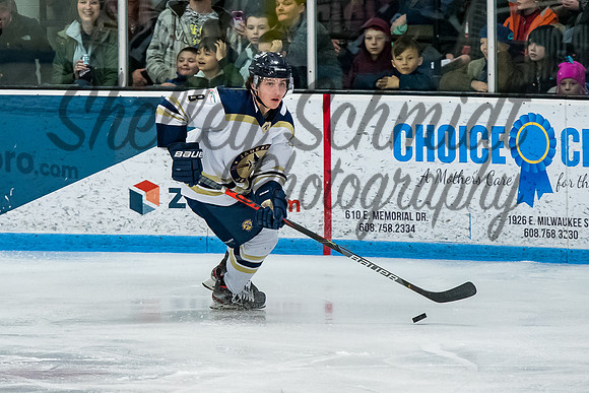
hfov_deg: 4.2
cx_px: 237
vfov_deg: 2.8
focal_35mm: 496
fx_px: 8119
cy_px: 165
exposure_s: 1/800
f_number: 3.5
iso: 2500
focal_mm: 200
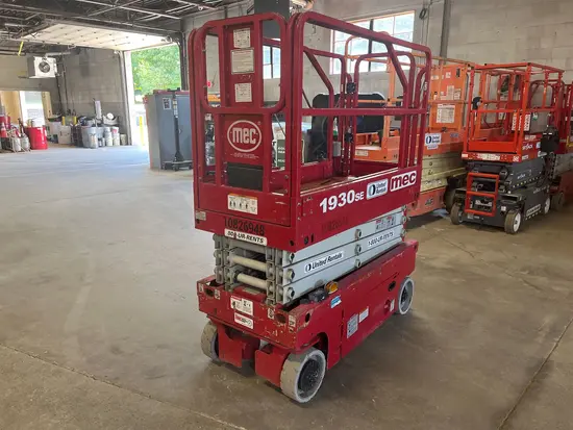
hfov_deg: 67.3
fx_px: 431
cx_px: 286
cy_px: 215
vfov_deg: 53.1
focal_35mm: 26
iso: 160
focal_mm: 5.1
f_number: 1.6
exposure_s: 1/60
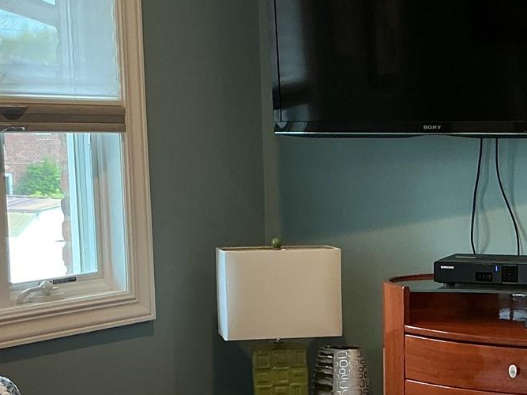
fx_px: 1355
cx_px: 509
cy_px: 315
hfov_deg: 21.4
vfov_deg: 16.5
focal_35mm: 89
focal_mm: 3
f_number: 1.8
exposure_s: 1/60
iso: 64
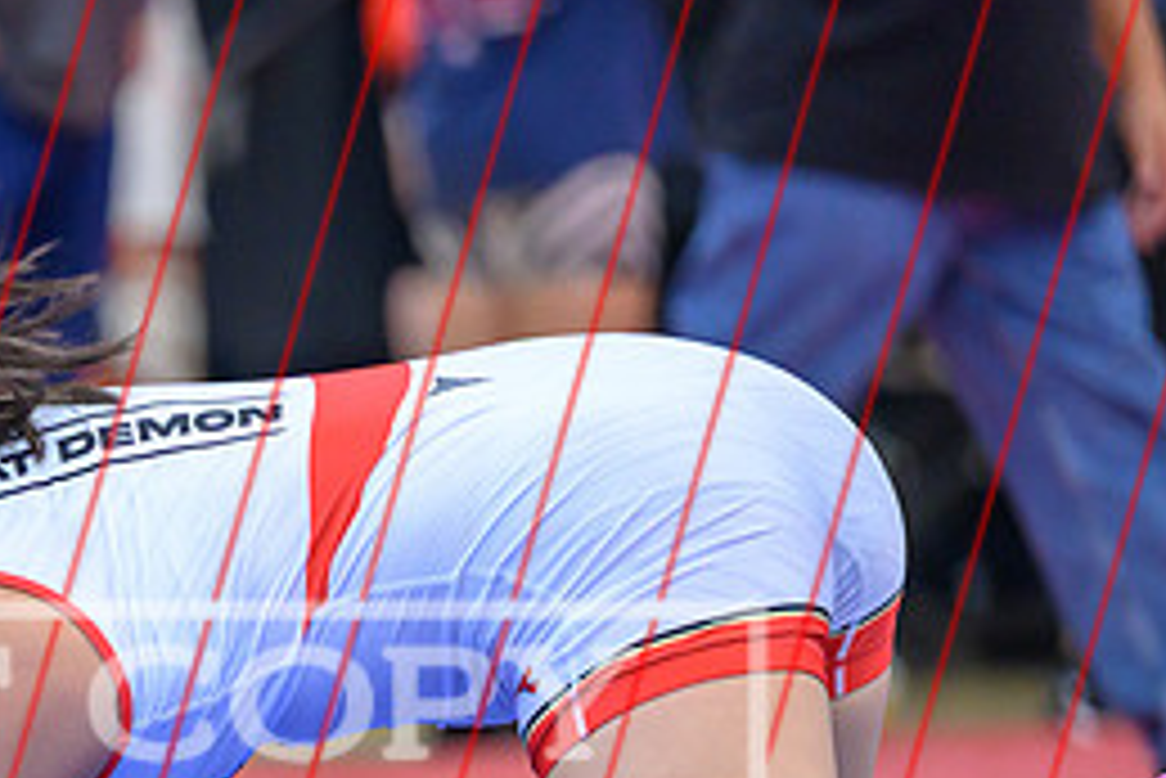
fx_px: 14712
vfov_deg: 3.0
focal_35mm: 454
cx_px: -413
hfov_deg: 4.5
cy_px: 950
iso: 2200
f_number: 2.8
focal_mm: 160
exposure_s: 1/800
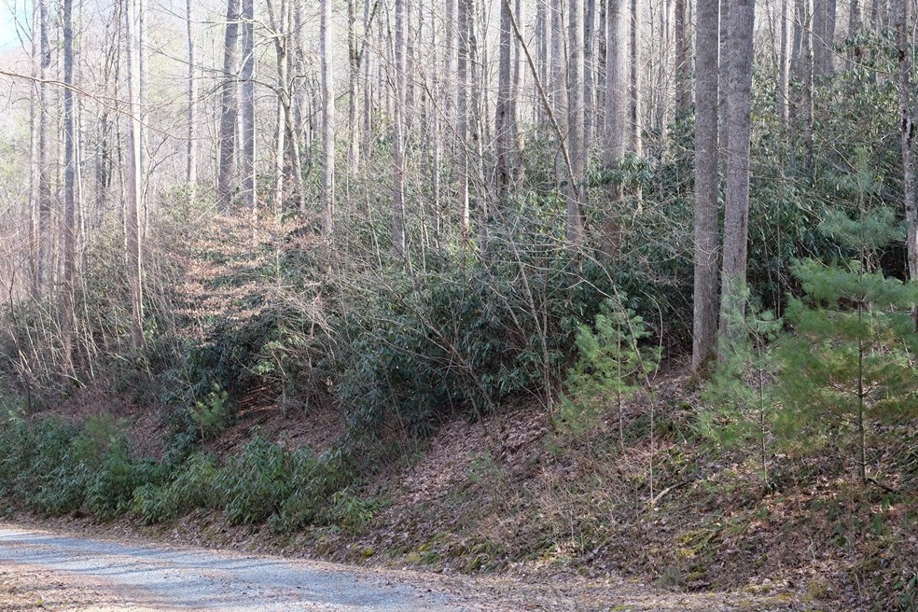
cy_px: 286
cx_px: 457
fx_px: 1351
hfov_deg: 37.5
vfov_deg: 25.5
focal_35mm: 53
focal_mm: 32
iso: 400
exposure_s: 1/150
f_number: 5
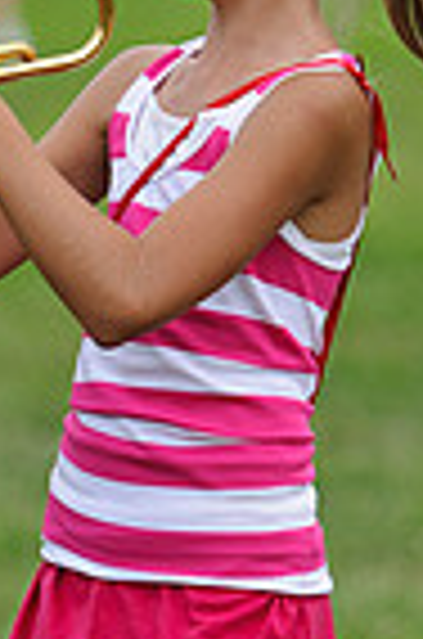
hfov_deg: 2.0
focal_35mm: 691
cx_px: -38
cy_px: 639
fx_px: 12230
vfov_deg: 3.0
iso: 200
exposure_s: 1/500
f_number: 2.8
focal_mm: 145
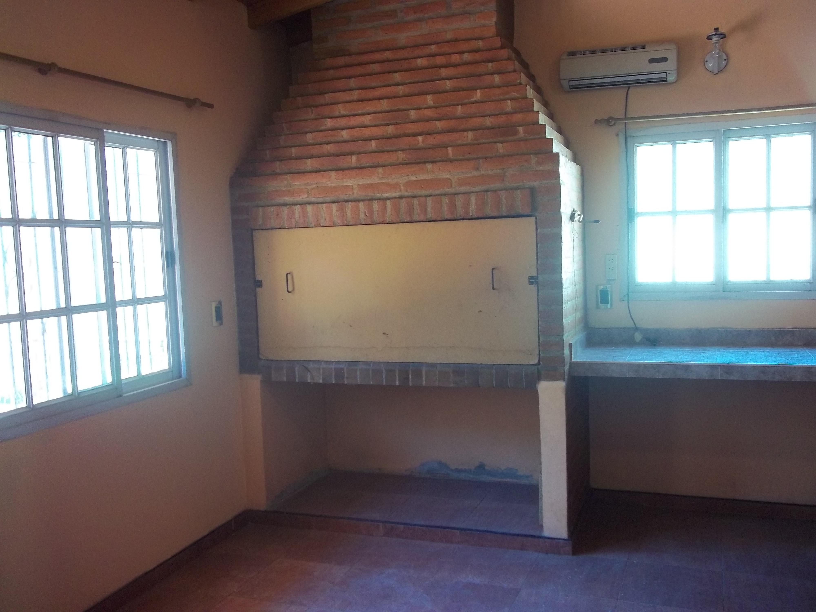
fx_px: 754
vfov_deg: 44.2
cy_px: 306
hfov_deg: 56.8
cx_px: 408
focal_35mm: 32
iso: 160
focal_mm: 5.7
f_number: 2.9
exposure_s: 1/30
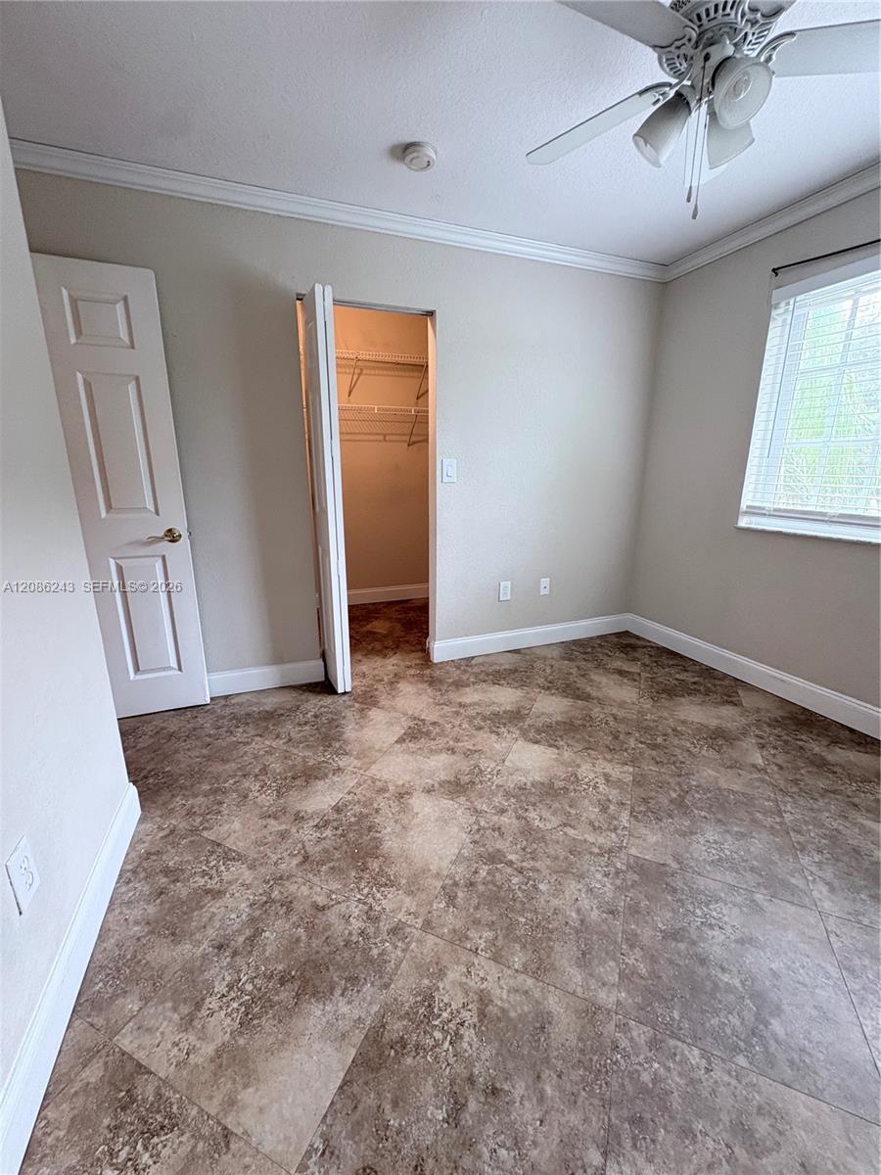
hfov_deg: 85.7
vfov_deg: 102.1
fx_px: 475
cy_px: 588
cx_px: 440
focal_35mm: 14
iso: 250
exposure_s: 1/60
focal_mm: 2.22
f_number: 2.2
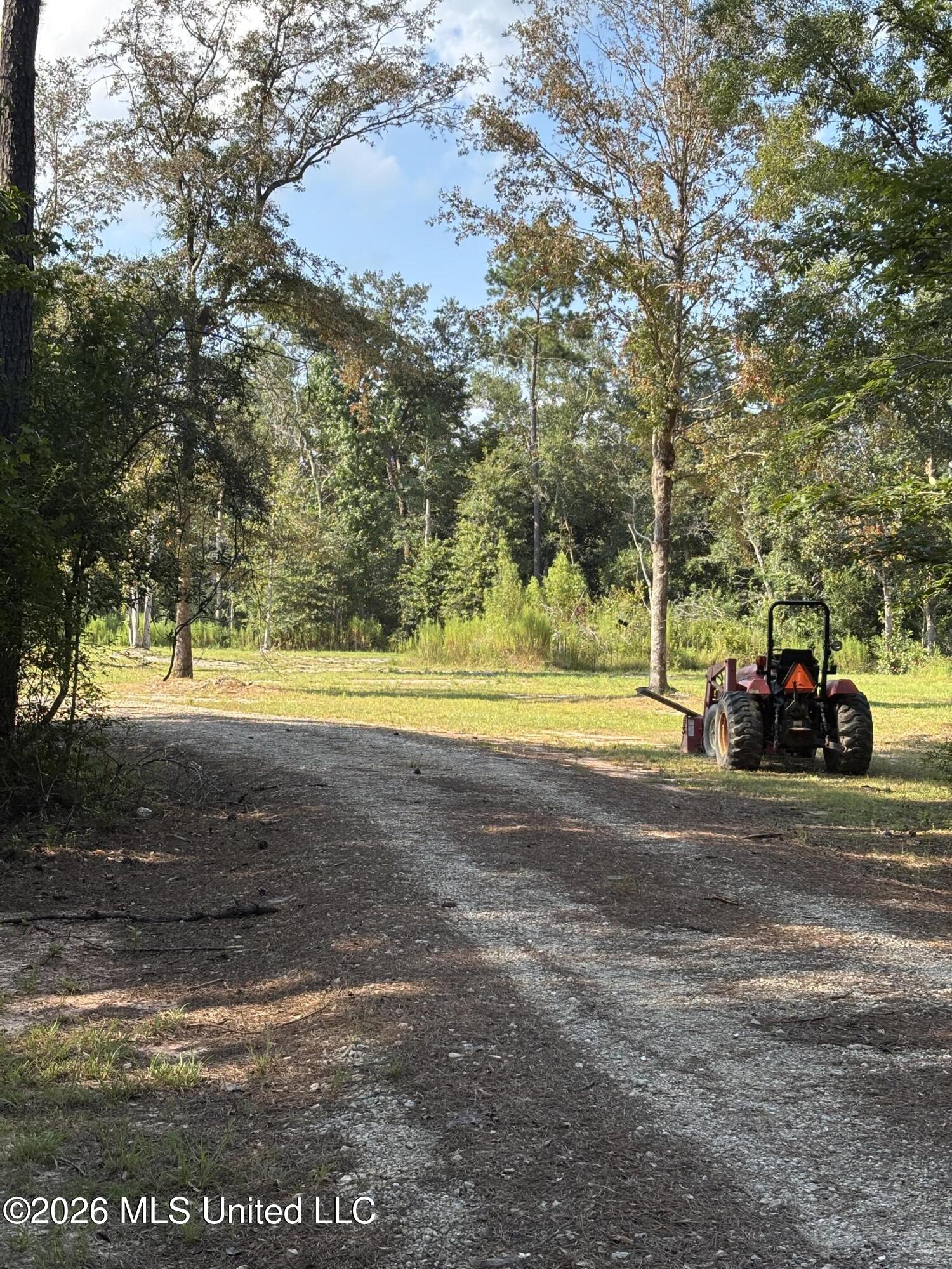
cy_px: 634
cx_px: 476
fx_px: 1907
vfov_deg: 36.8
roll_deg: -2.8
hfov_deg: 28.0
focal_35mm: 52
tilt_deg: -1.3
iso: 32
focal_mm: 5.96
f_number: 1.6
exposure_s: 1/702
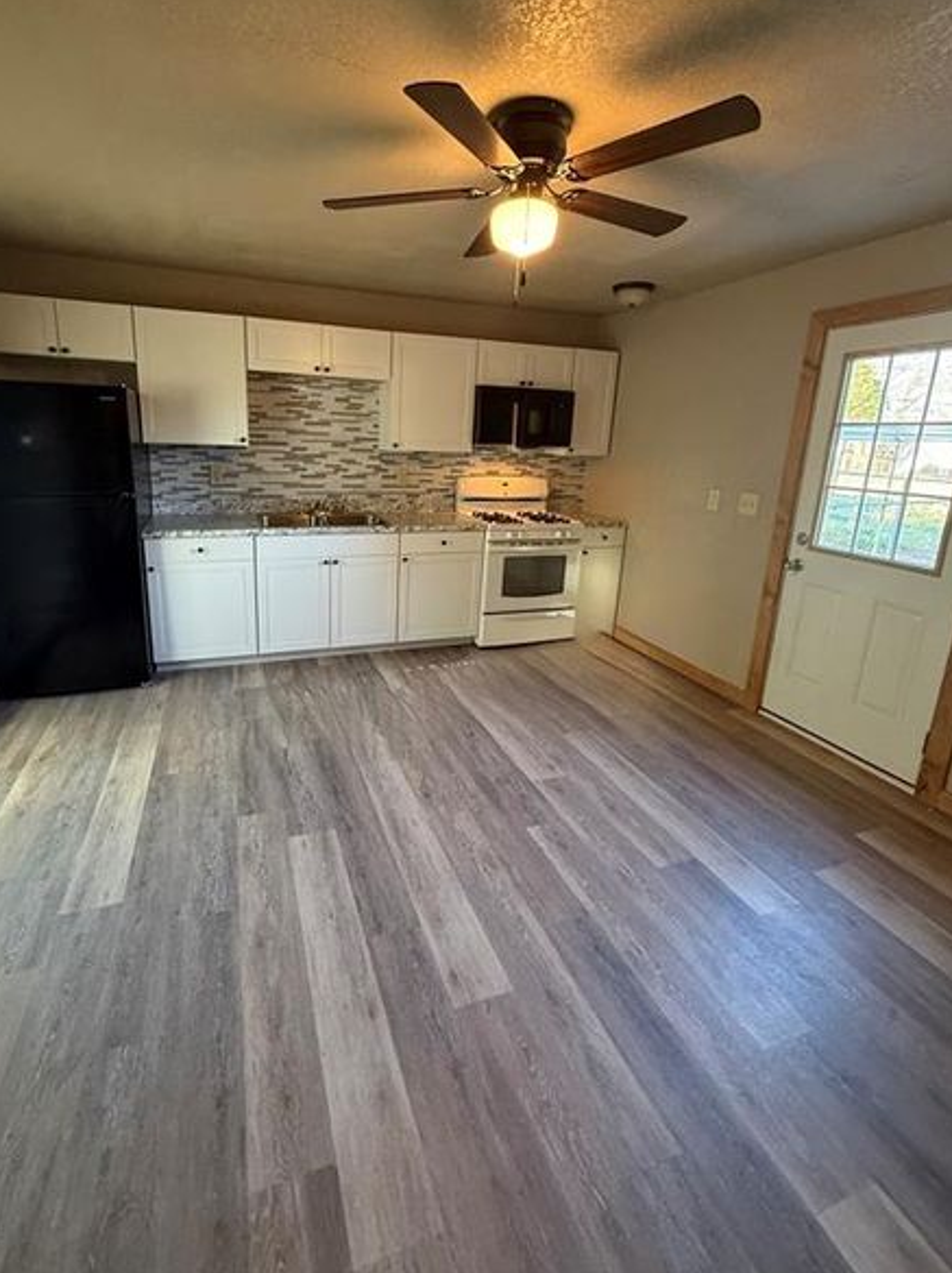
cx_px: 427
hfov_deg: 77.8
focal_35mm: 16
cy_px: 577
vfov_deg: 94.3
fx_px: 588
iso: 320
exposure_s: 1/60
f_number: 2.2
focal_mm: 2.22
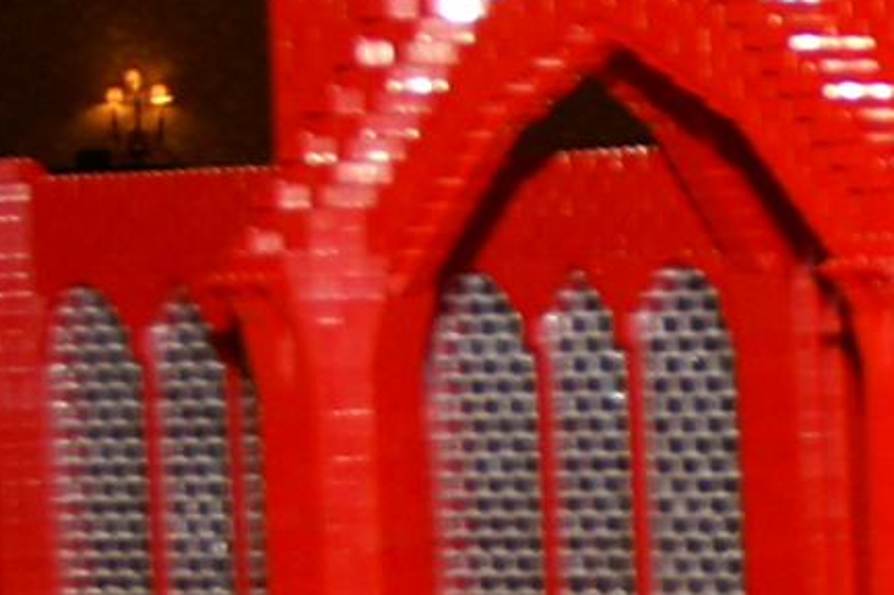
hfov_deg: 8.6
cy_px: 597
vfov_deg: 6.0
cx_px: 1654
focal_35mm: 229
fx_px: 5682
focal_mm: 22
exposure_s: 1/60
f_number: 4
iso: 200
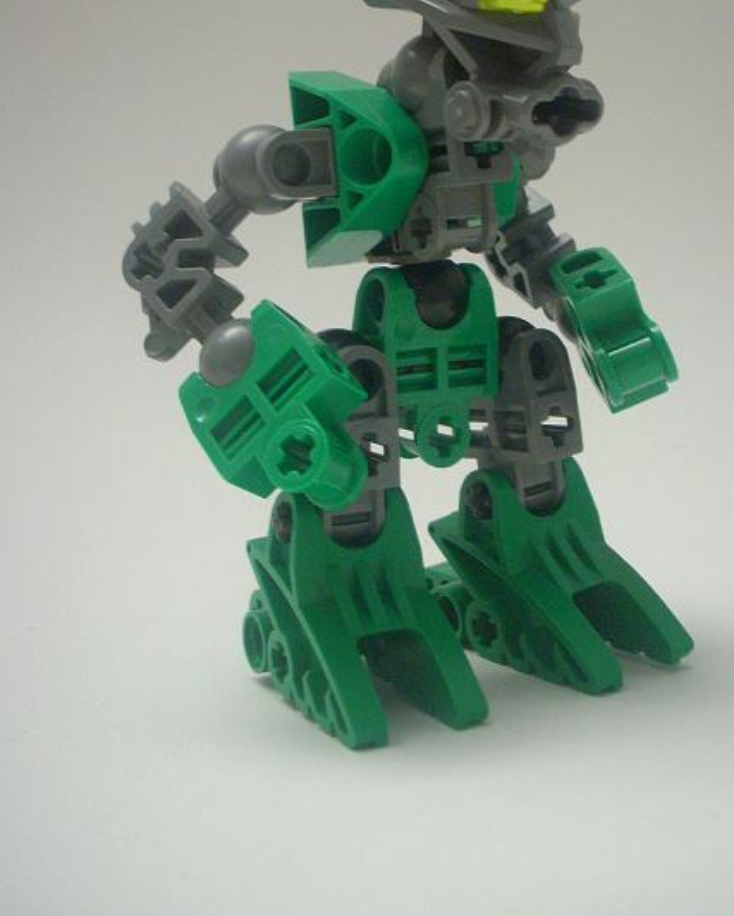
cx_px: 464
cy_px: 327
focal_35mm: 52
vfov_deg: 35.7
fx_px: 1411
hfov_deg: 29.0
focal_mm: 6.2
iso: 208
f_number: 2.8
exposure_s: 1/4
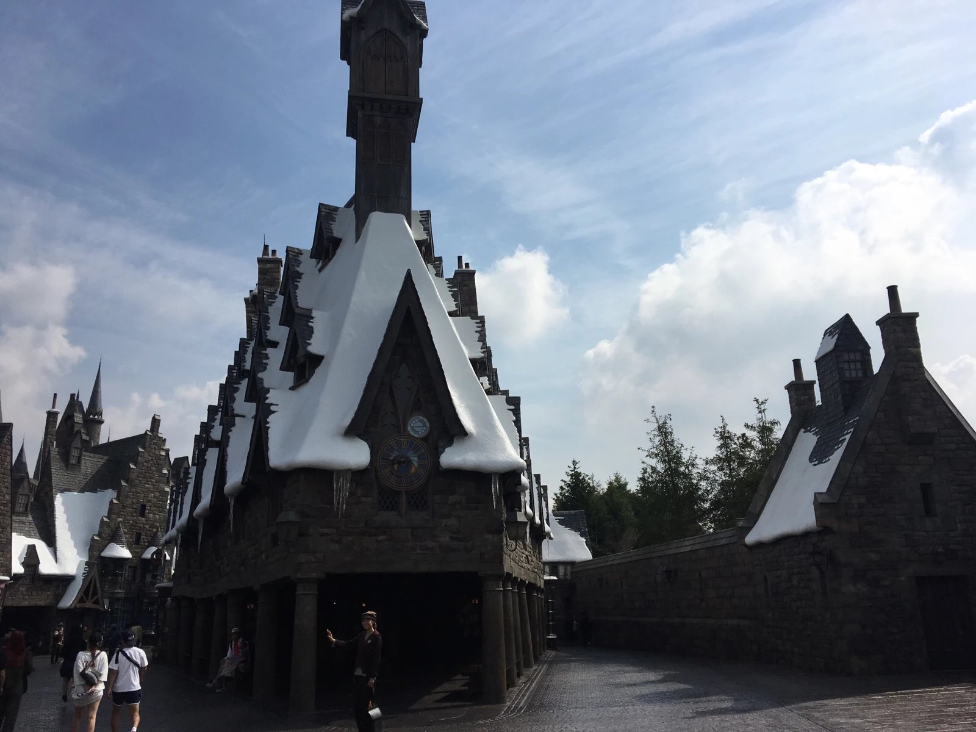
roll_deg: +0.8
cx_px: 488
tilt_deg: +16.3
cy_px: 366
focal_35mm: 29
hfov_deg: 61.7
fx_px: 818
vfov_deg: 48.2
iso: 25
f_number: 2.2
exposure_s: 1/4274
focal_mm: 4.15
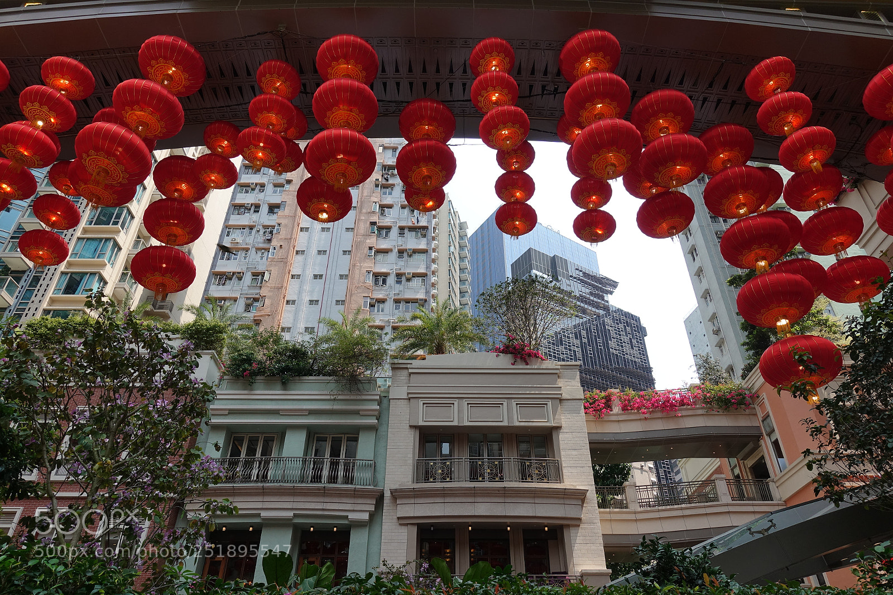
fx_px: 595
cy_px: 298
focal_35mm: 24
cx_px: 446
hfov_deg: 73.8
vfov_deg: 53.1
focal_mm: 8.8
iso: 125
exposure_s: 1/500
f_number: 4
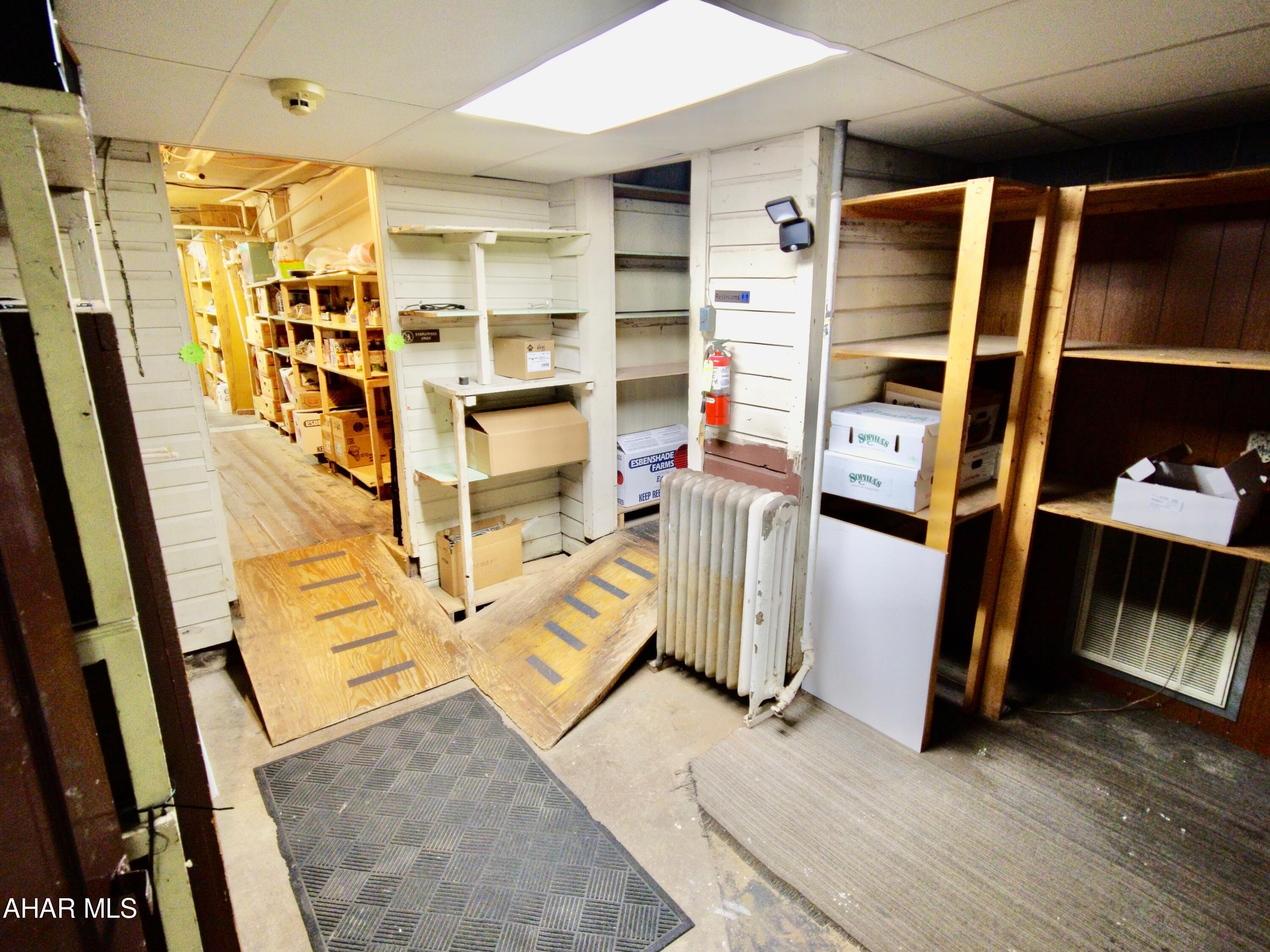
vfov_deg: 81.7
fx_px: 550
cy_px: 476
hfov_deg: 98.2
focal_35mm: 15
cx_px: 635
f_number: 1.8
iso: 400
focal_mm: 3.2
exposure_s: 1/10
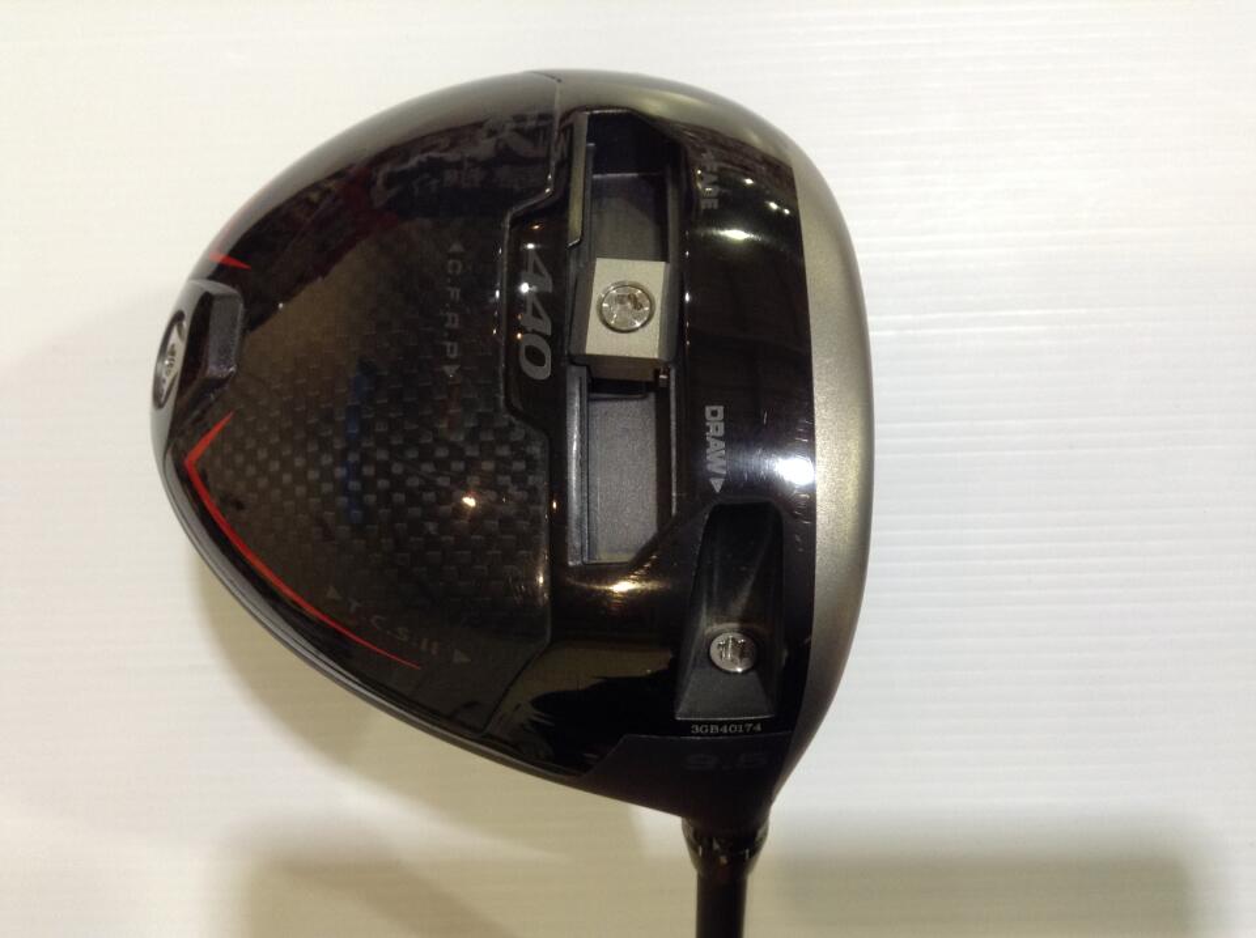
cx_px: 628
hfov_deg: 55.4
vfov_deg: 42.8
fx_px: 1196
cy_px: 469
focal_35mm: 33
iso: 64
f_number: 2.4
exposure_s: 1/24
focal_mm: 3.3
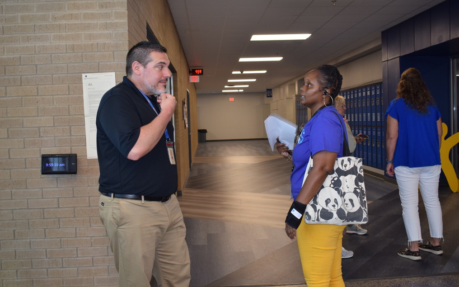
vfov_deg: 34.4
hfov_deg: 52.7
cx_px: 230
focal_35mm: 37
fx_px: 463
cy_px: 144
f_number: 5
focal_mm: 24
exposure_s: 1/100
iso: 800
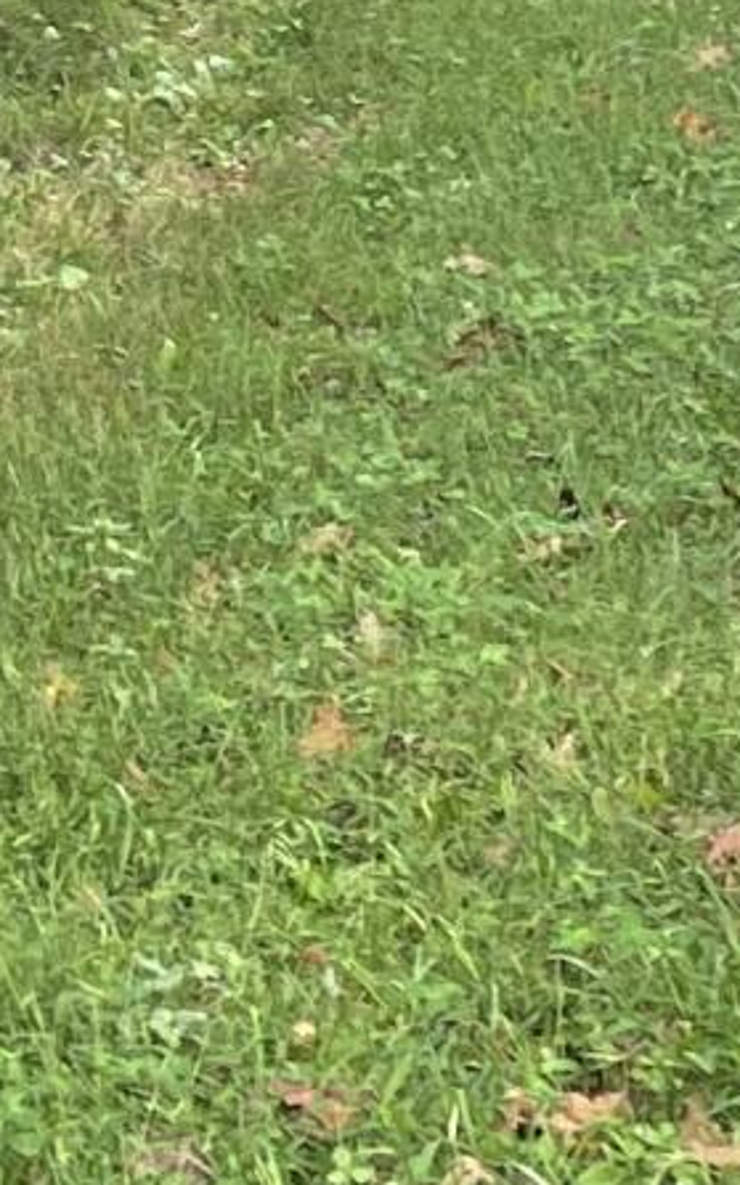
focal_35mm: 185
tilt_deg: +3.1
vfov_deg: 10.9
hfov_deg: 7.0
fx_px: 5975
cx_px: -207
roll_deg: -0.3
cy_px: -551
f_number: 1.6
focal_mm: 4.2
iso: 40
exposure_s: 1/121
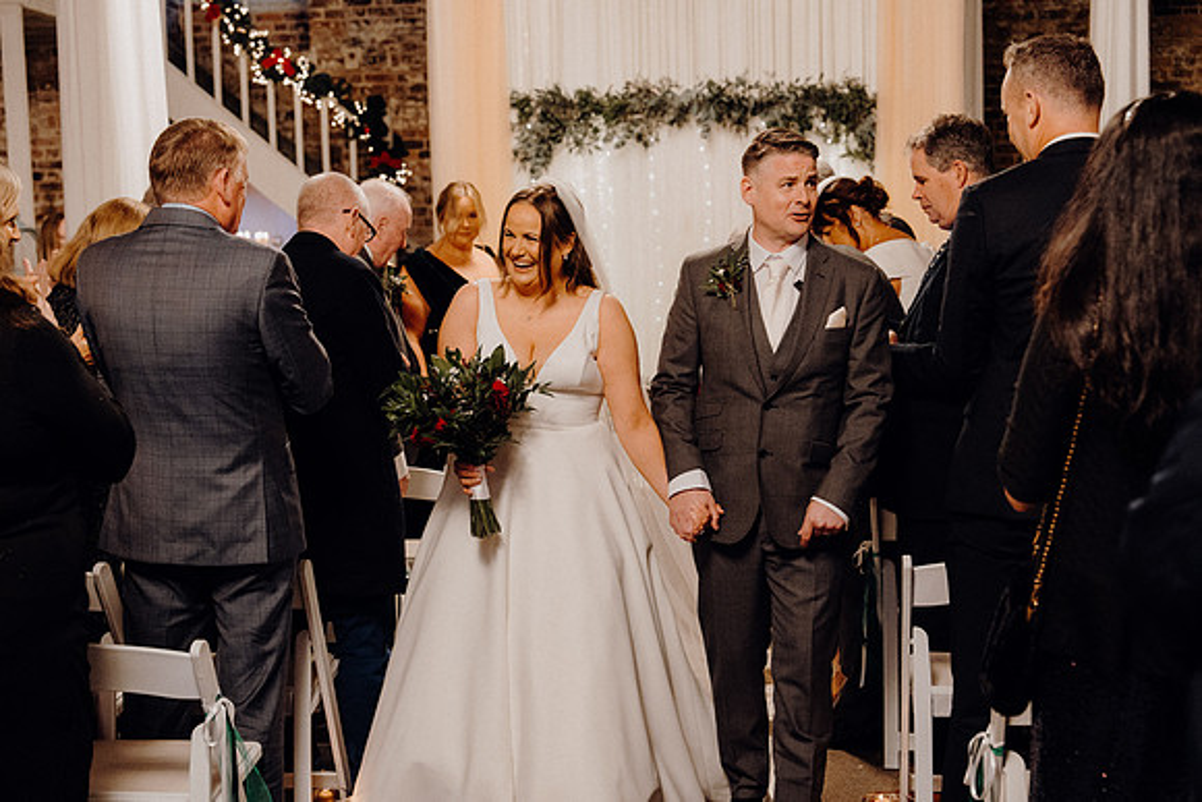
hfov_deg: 39.6
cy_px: 401
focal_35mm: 50
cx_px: 601
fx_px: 1670
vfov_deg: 27.0
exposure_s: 1/160
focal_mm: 50
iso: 4000
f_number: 3.5
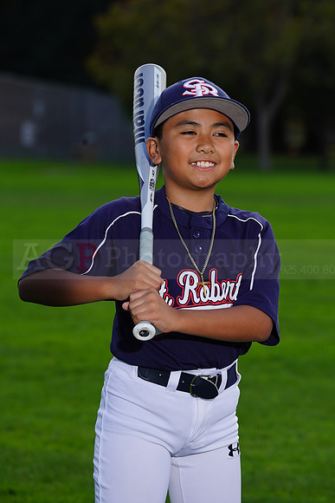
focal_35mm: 200
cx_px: 168
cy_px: 252
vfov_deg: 10.3
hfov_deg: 6.9
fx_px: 2790
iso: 160
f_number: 8
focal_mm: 200
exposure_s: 1/250
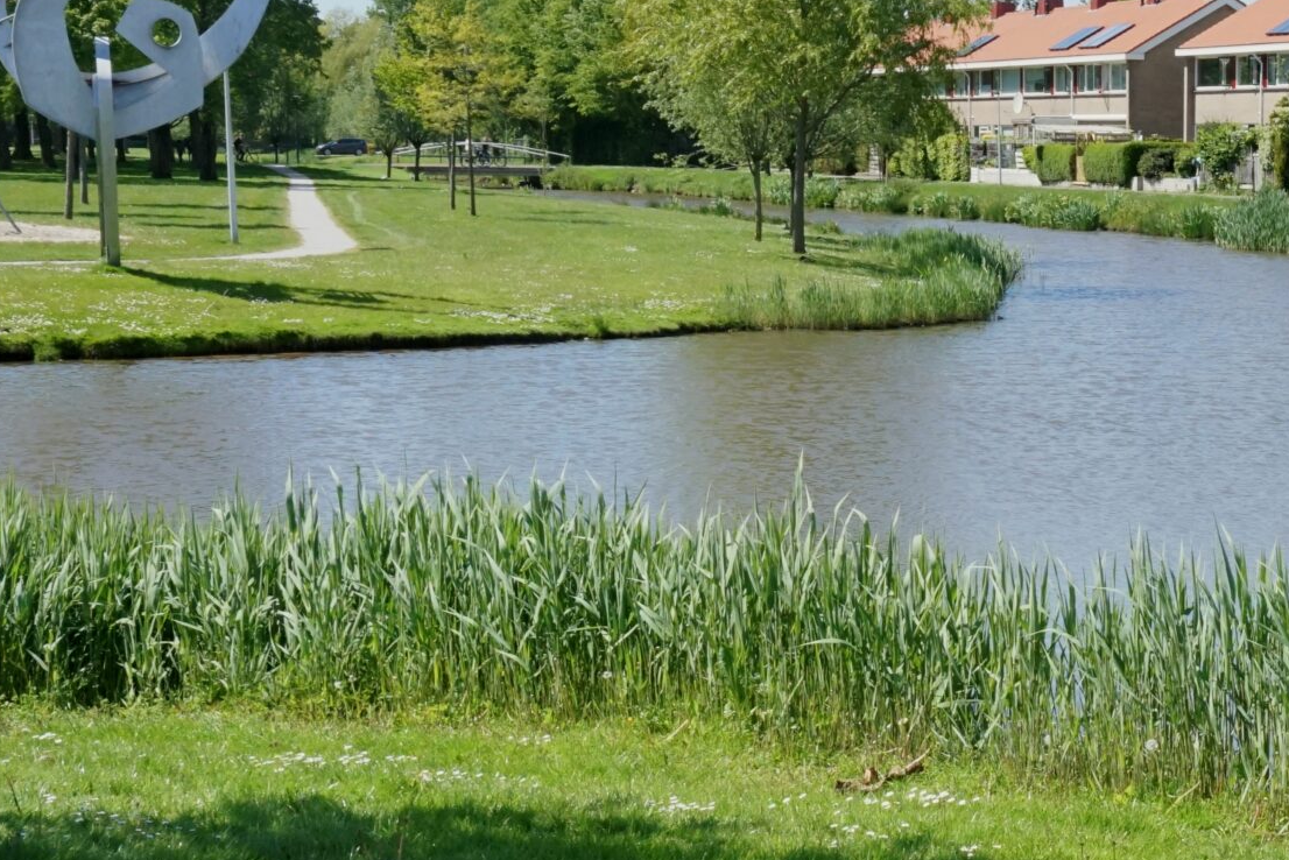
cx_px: 1311
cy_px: 668
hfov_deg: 23.9
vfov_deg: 16.8
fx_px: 2901
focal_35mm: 81
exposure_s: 1/250
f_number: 22
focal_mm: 35
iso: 1250
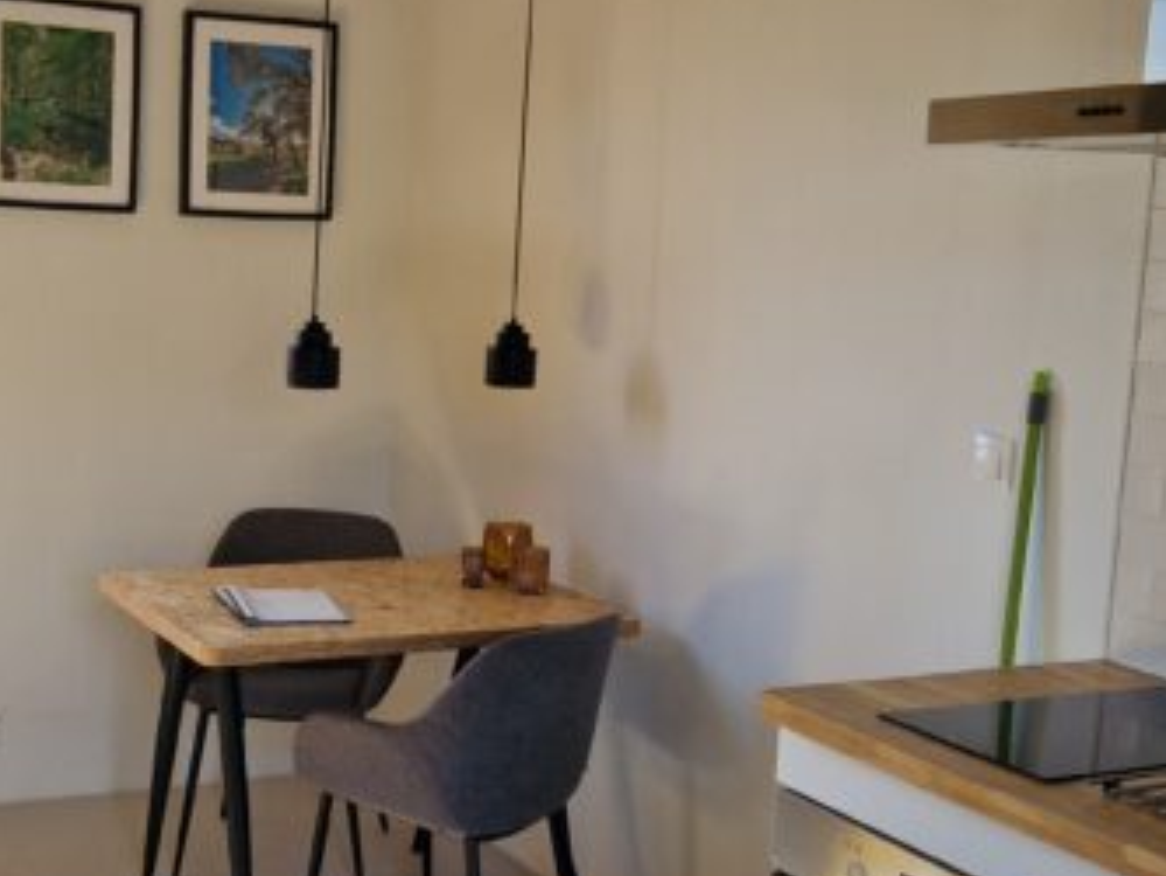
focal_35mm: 53
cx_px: 371
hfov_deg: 35.7
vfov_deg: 27.5
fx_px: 1786
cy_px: 480
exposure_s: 1/180
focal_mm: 5.4
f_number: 1.8
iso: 50
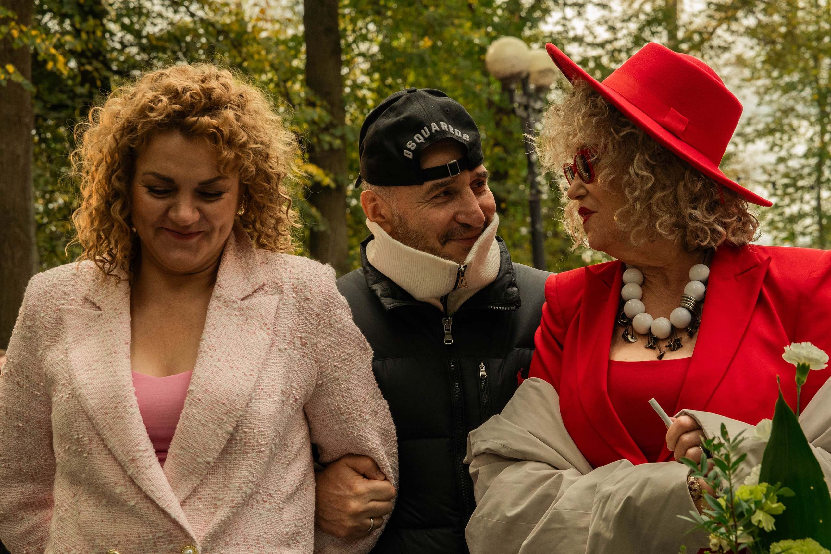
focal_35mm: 102
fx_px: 2354
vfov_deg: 13.4
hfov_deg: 20.0
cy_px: 277
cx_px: 416
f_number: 8
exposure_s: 1/160
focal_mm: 68
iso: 800
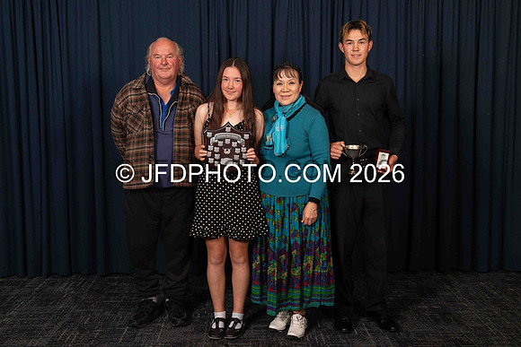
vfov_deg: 28.1
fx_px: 694
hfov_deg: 41.2
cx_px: 258
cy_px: 170
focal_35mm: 48
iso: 125
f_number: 5.6
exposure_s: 1/250
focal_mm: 42
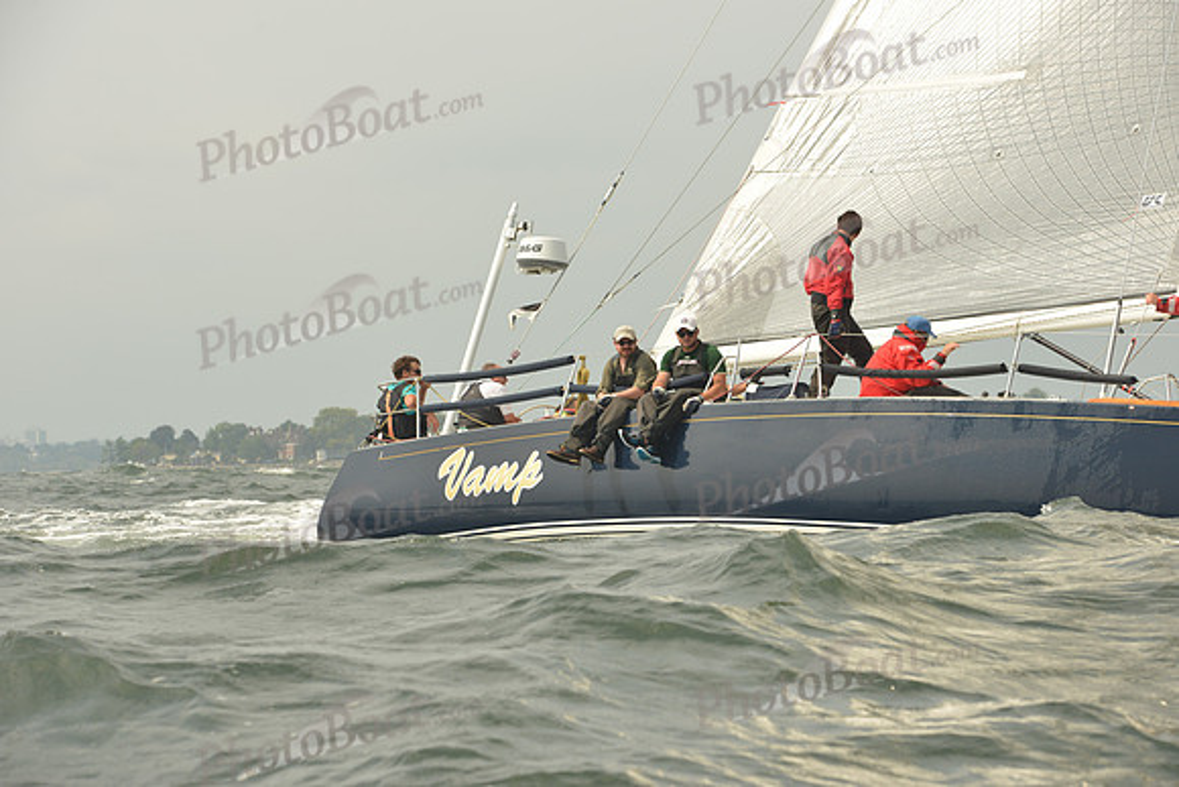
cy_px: 394
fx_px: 3669
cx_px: 590
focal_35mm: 112
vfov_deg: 12.2
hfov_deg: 18.3
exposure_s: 1/1250
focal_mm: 112
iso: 320
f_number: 8
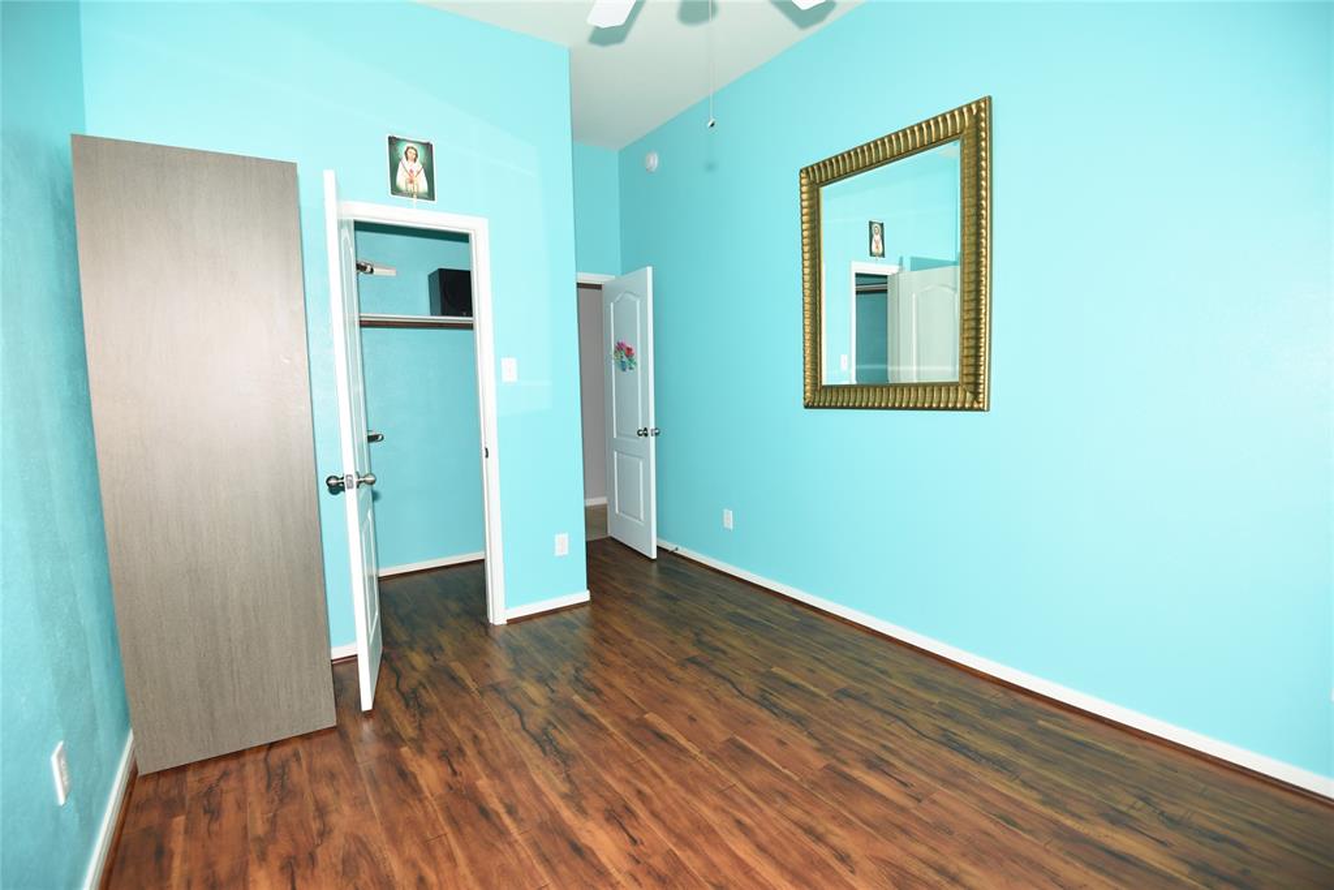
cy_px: 445
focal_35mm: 16
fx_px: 593
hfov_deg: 96.7
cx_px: 667
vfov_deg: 73.8
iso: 100
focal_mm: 16
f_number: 4
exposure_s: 1/60
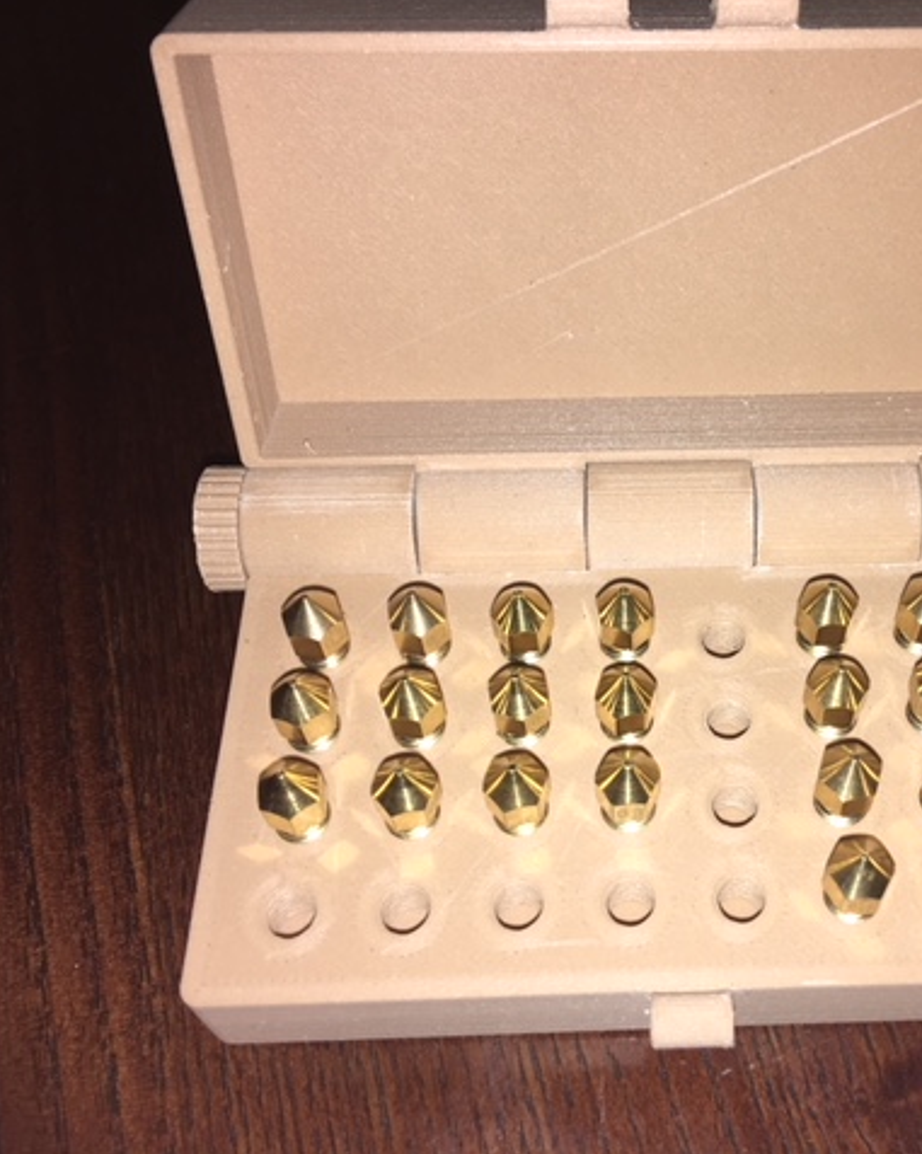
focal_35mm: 38
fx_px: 1297
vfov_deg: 48.0
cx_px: 675
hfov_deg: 38.3
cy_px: 576
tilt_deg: -57.1
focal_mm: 4.15
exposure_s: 1/92
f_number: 2.2
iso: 25
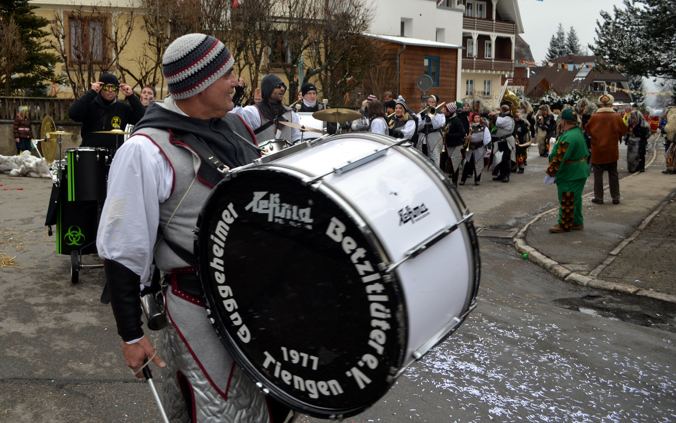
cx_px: 336
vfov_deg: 37.3
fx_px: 626
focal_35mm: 34
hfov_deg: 56.7
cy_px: 199
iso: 100
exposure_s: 1/125
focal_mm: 22
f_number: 5.6
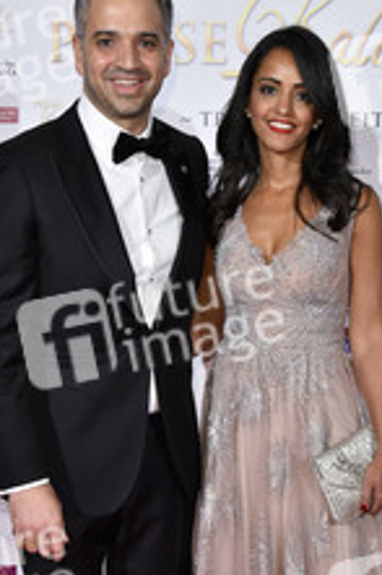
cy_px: 458
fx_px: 1387
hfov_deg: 15.7
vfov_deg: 23.1
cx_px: 226
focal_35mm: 87
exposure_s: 1/125
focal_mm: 48
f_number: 5.6
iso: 2500
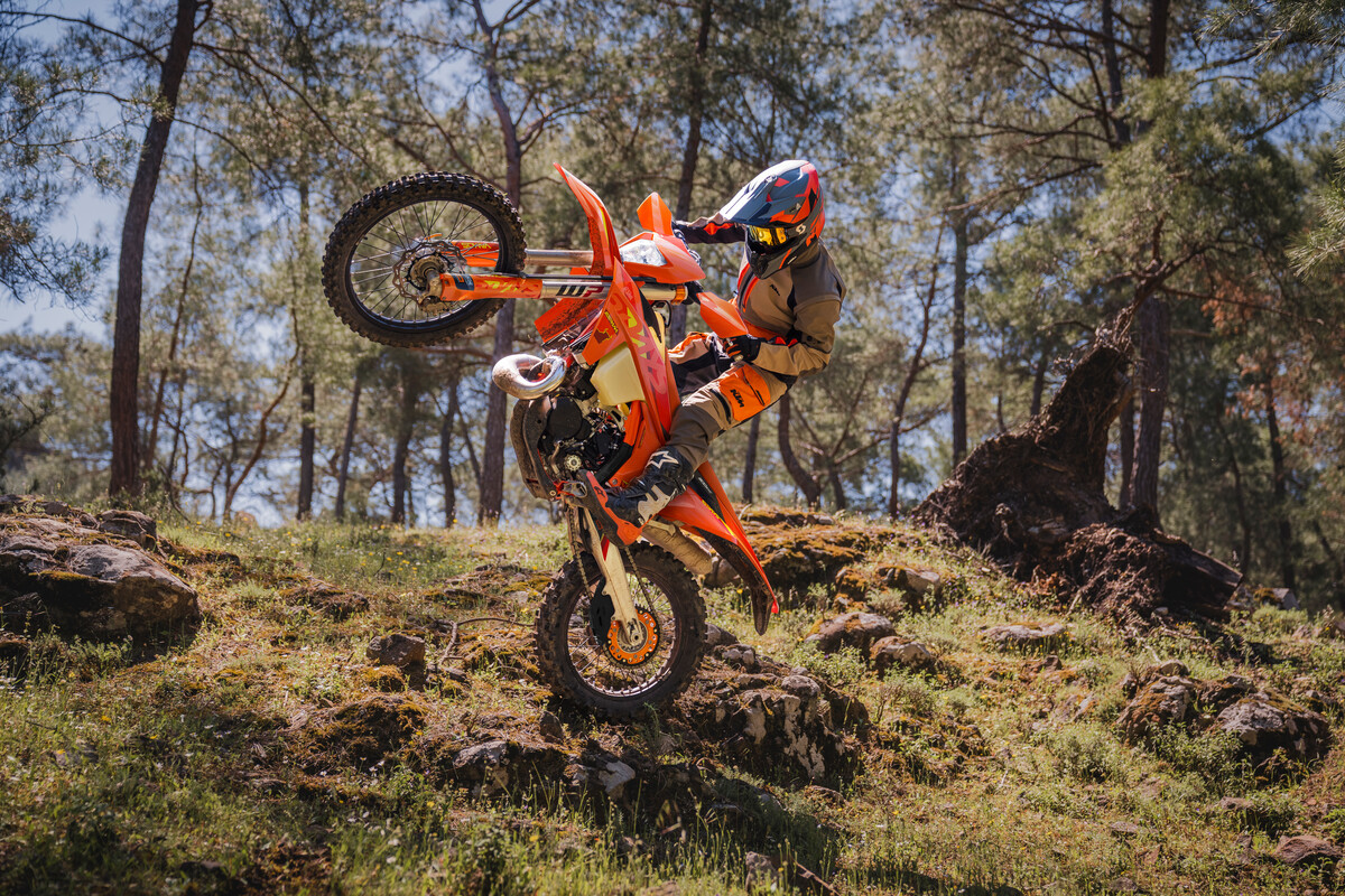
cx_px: 672
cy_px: 448
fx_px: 1756
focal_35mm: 47
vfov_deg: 28.6
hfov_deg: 41.9
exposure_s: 1/800
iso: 100
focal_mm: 47
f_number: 2.8
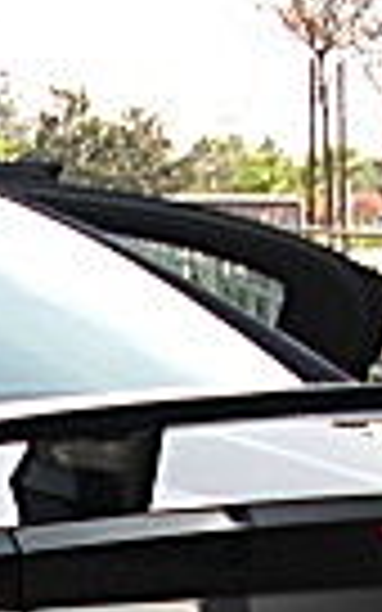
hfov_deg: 6.9
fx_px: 2998
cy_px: 778
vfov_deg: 11.4
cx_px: -539
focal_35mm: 180
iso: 50
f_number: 2.8
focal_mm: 6.3
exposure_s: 1/200
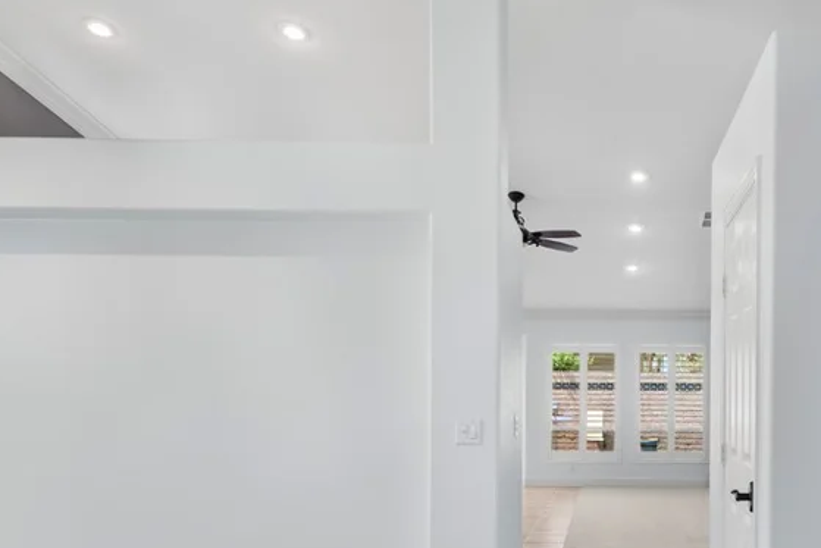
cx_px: 611
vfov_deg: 39.1
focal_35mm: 33
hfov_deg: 54.7
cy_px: 402
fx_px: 753
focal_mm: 18
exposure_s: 1/15
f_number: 8
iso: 400
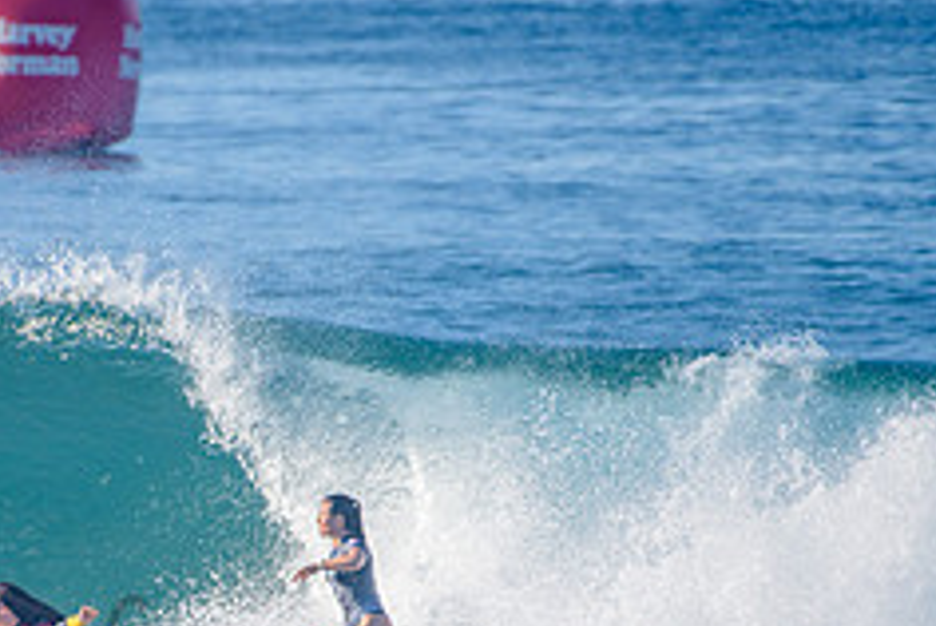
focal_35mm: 1228
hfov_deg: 1.7
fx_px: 31967
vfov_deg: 1.1
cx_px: 87
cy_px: 624
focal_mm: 500
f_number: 5.6
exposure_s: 1/1600
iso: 180
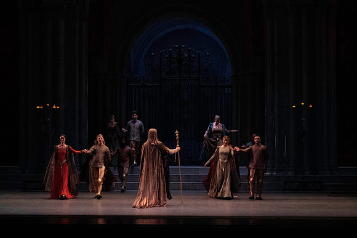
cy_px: 119
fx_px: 1022
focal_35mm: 103
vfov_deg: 13.3
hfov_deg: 19.8
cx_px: 178
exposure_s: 1/400
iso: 12800
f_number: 7.1
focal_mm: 103
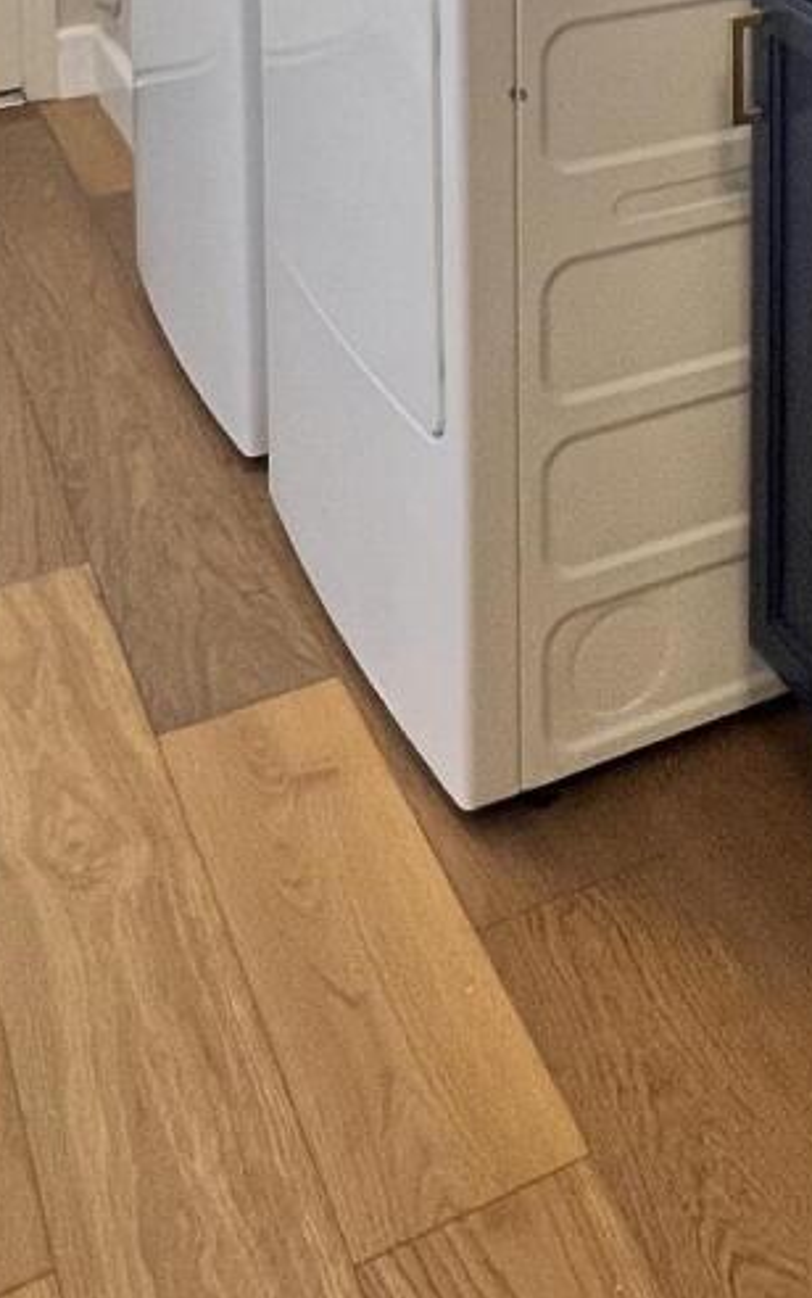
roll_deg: -0.1
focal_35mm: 56
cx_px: 928
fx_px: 1981
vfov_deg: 28.6
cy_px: -451
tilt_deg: -4.2
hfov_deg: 21.8
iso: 125
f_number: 1.8
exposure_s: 1/60
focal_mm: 1.57
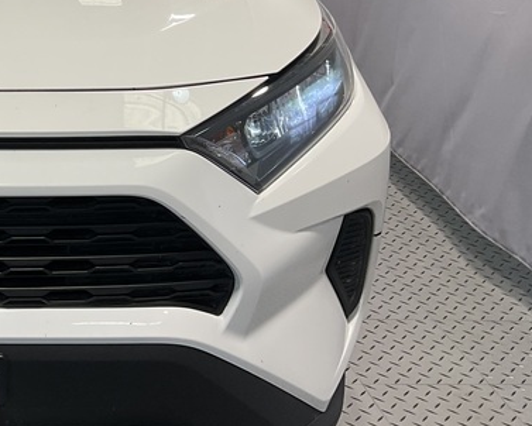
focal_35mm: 72
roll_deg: -0.7
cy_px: 82
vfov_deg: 21.0
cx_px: -97
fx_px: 1134
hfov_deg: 24.1
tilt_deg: -18.6
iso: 16
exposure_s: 1/140
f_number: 1.8
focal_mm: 3
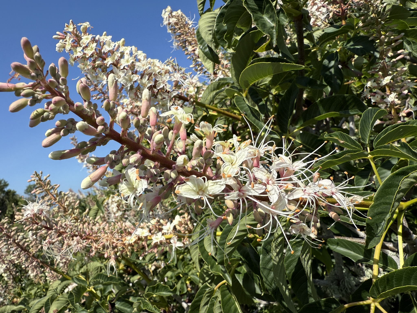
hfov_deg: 71.6
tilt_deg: +5.7
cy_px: 156
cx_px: 208
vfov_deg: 56.8
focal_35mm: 24
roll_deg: +7.2
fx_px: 289
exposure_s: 1/1976
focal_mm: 2.22
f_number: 2.2
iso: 50
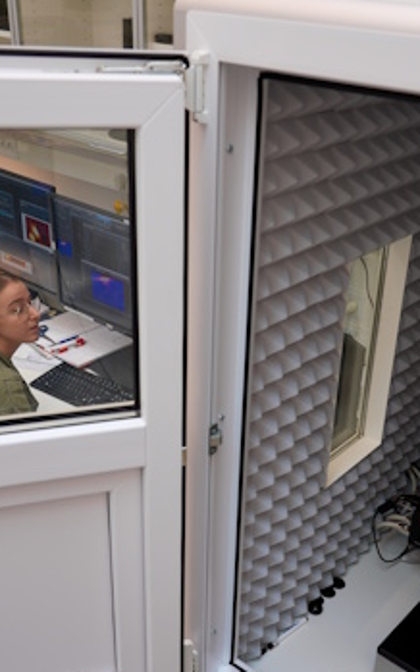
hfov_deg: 30.4
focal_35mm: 42
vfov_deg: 47.1
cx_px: 272
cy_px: 374
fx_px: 770
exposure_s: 1/30
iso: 160
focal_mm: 24
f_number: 4.5
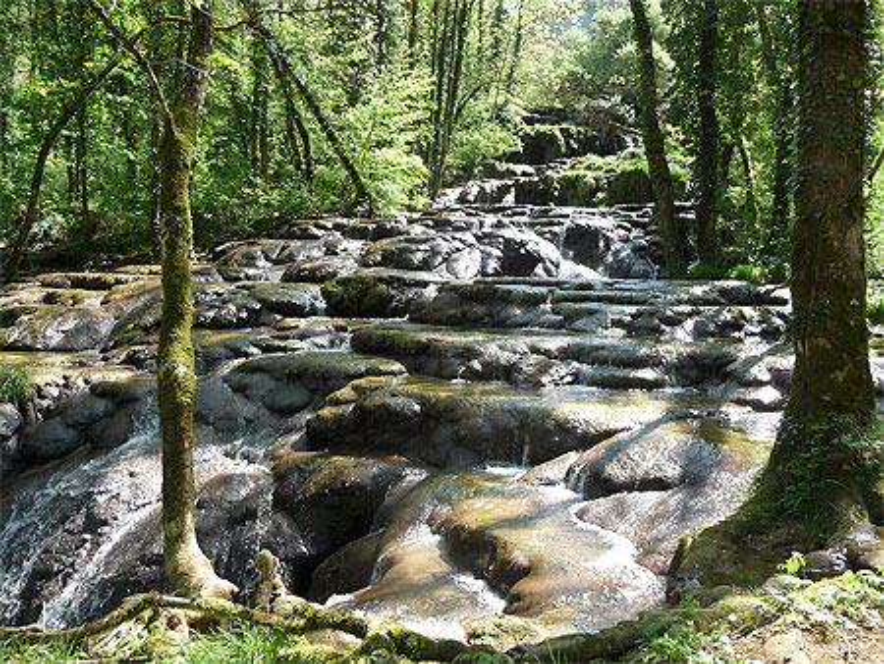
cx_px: 442
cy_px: 332
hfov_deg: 63.4
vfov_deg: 49.8
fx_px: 715
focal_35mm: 28
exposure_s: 1/160
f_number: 3.3
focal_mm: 4.7
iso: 100
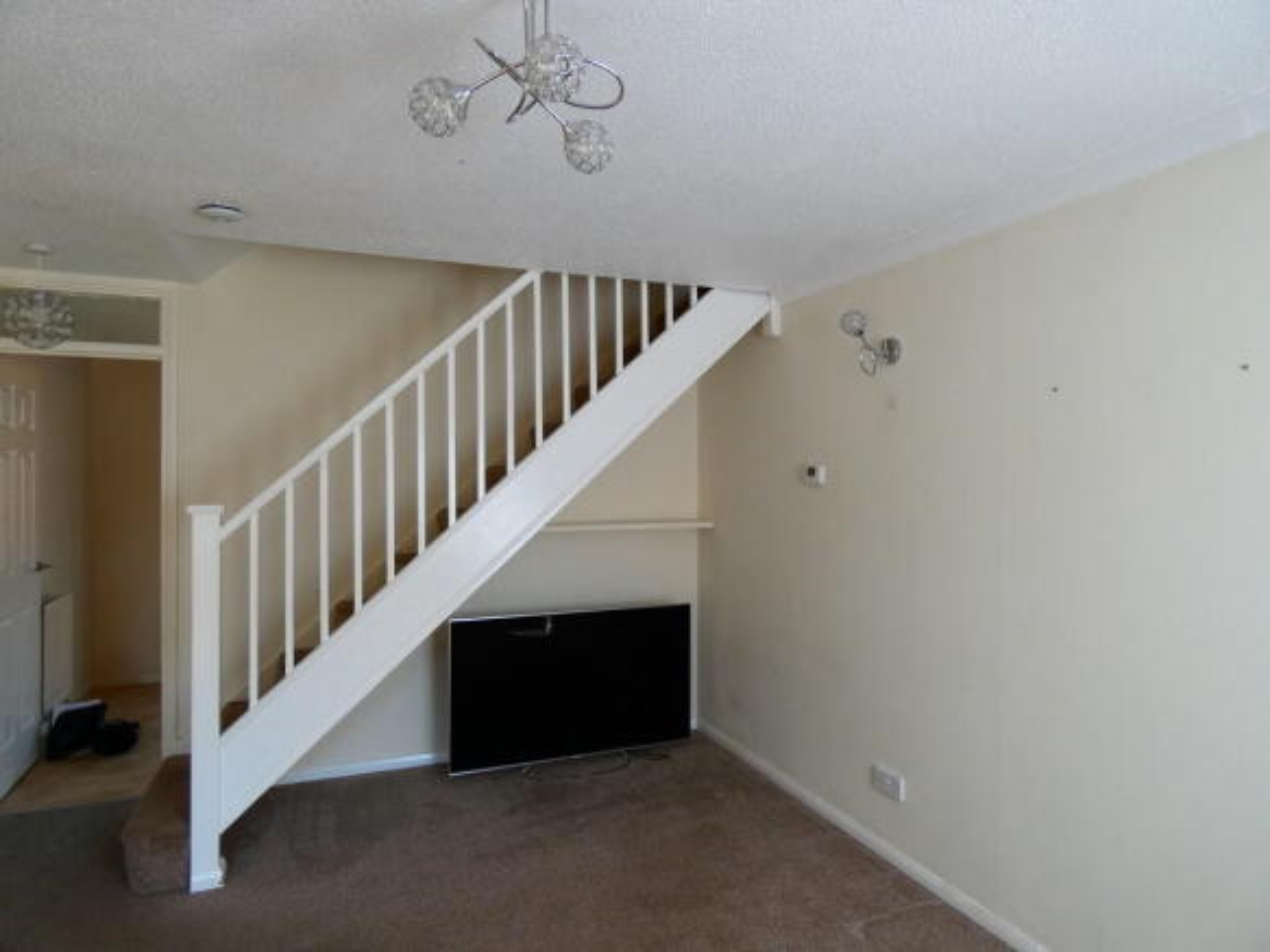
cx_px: 635
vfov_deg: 66.0
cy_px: 476
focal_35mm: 20
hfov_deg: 81.8
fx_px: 734
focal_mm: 3.6
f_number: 2.8
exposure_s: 1/60
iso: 100
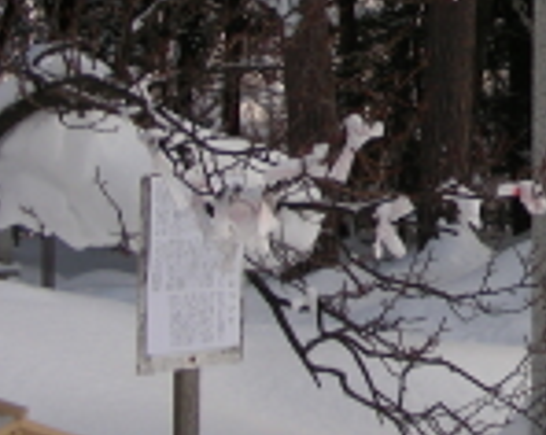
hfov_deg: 16.0
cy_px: -46
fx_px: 1824
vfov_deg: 13.3
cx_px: 745
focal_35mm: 113
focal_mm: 6.3
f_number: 4
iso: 50
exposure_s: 1/88.2
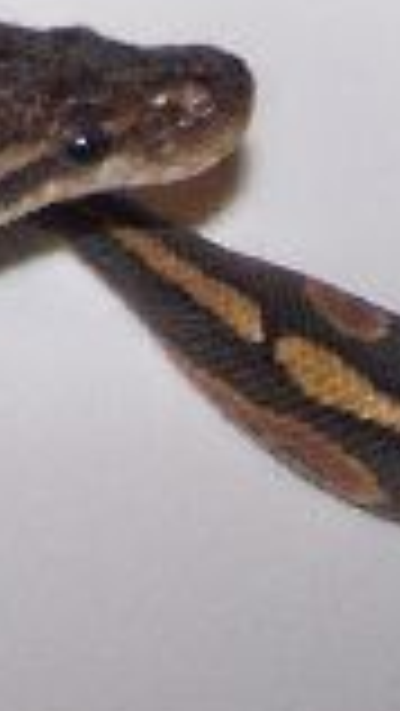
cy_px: -200
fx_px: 3447
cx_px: -351
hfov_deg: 6.5
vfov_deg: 11.5
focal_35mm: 183
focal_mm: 6.3
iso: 140
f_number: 2.8
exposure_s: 1/60
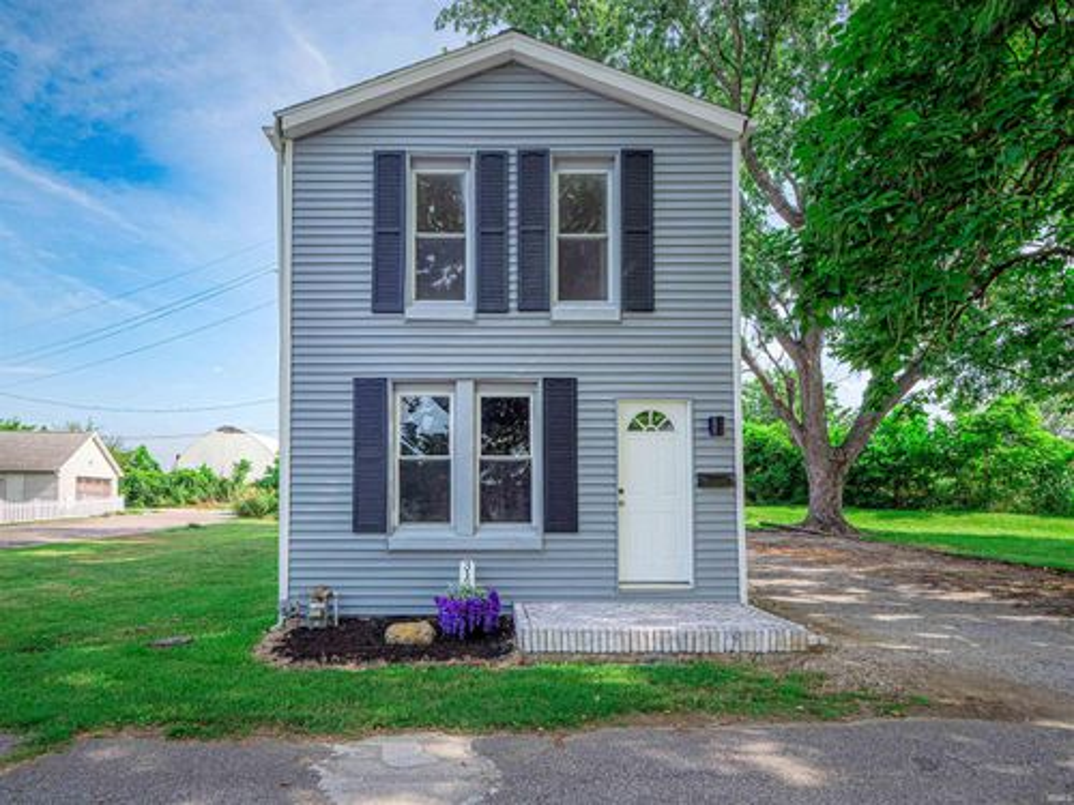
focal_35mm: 22
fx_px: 683
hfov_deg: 76.4
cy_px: 402
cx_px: 537
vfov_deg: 61.1
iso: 200
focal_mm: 11
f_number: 4.5
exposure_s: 1/500
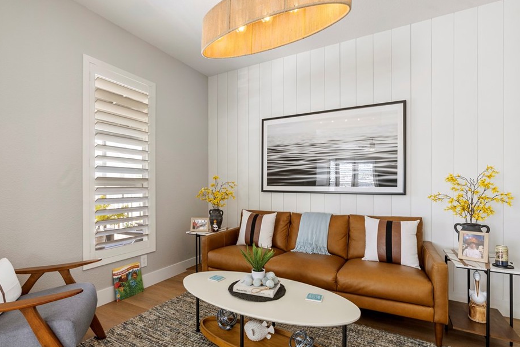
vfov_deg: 67.3
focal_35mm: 18
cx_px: 245
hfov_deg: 89.9
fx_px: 260
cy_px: 185
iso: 320
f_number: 9
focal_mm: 16
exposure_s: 1/10
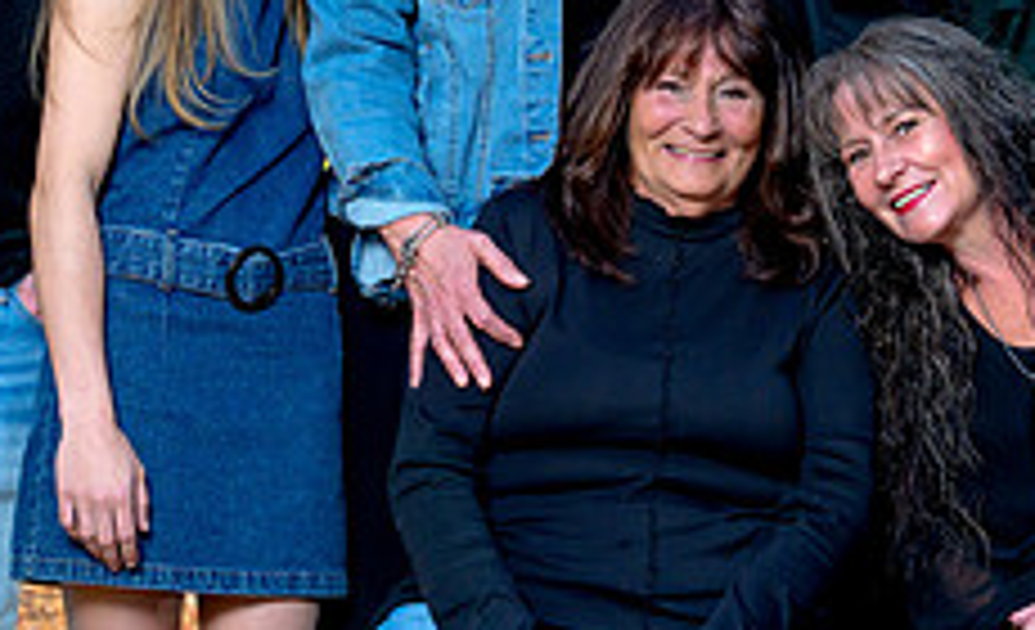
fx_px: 5572
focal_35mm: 199
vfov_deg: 6.5
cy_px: 249
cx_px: 697
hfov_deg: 10.6
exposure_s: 1/160
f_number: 4
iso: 640
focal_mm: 67
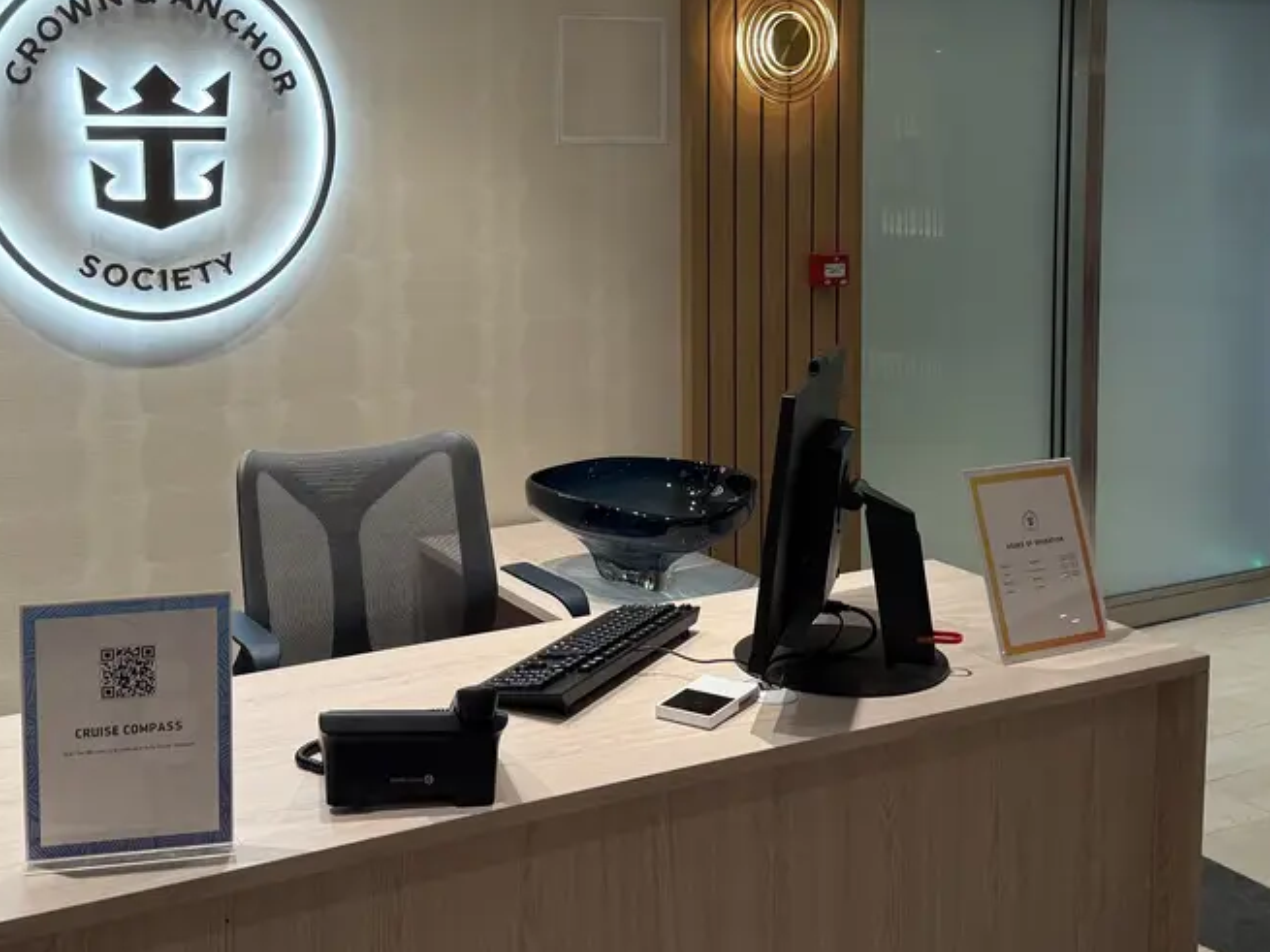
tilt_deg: -5.7
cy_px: 283
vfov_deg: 32.5
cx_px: 547
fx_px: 1614
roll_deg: +0.9
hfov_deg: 42.9
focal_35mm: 44
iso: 125
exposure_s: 1/120
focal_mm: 6.76
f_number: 1.78
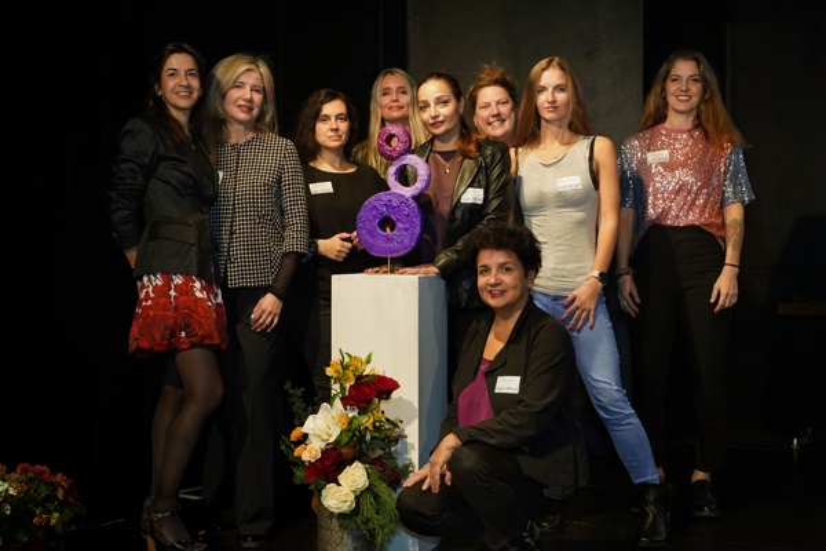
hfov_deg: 40.3
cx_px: 413
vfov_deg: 27.5
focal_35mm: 49
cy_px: 276
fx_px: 1124
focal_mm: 49
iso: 1600
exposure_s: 1/100
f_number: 4.5
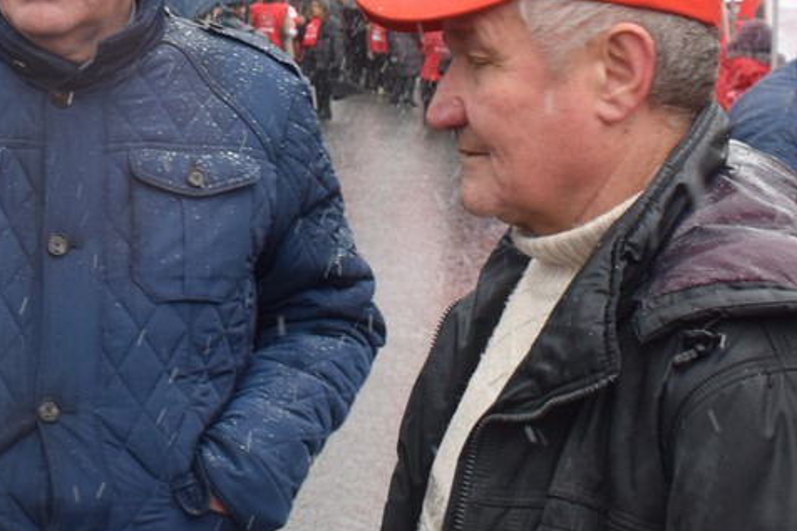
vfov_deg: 17.4
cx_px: 49
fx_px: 1687
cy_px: -13
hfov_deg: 25.6
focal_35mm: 76
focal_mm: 21
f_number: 5.6
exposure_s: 1/125
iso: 400
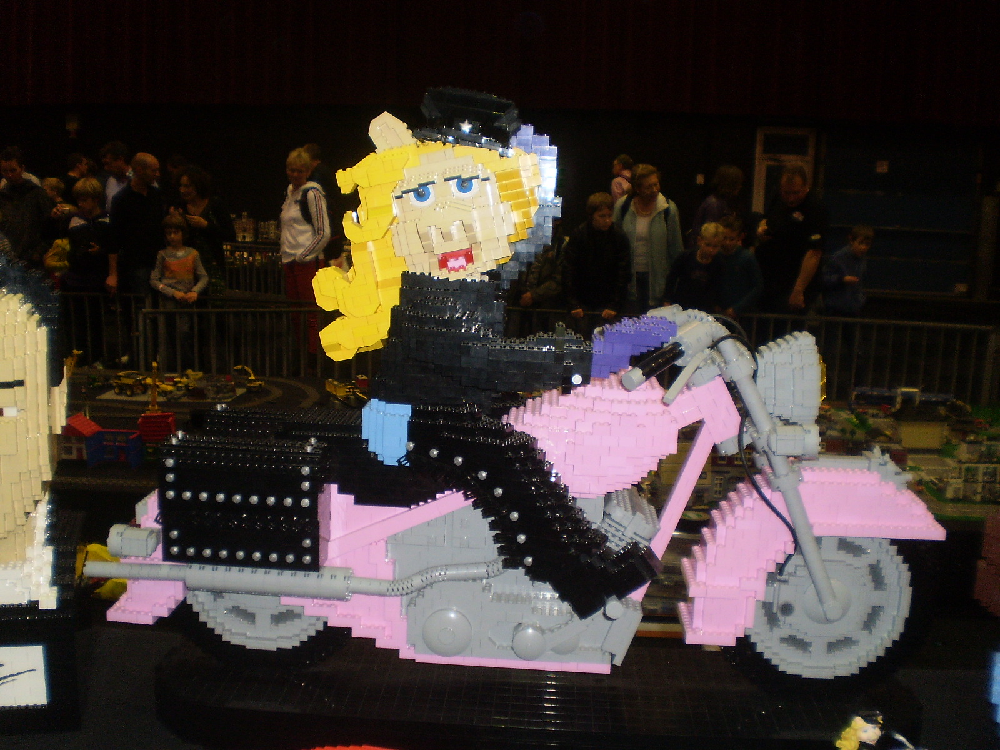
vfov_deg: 39.7
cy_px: 375
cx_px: 500
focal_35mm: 36
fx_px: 1040
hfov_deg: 51.4
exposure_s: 1/30
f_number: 3.1
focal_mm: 6.3
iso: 125
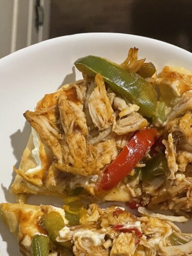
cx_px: 100
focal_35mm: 54
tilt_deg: -76.6
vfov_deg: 34.5
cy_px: 205
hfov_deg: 27.0
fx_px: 399
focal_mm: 4.2
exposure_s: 1/60
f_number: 1.6
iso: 400
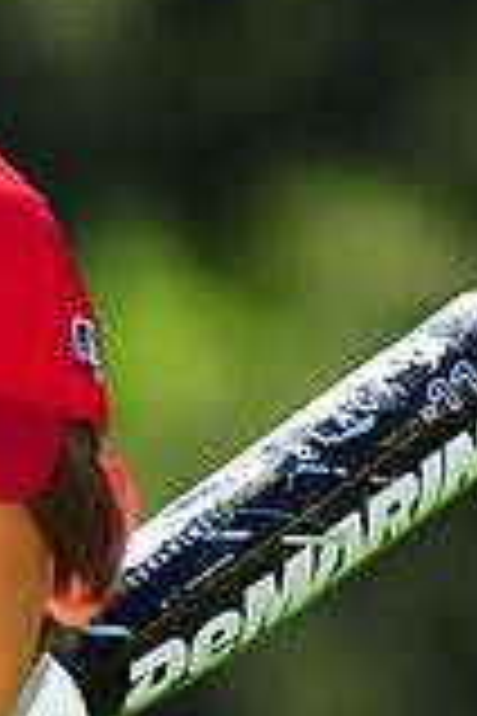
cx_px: -194
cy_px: 878
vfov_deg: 3.1
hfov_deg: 2.1
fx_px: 13077
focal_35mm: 658
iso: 200
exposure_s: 1/800
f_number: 4.5
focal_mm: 180
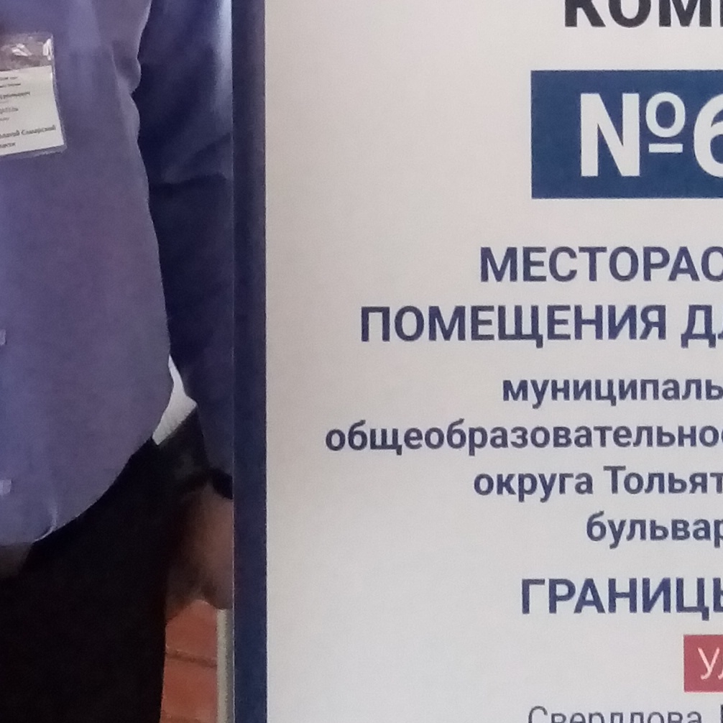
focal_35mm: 95
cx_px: 305
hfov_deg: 18.3
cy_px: -115
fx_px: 2245
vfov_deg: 17.5
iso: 693
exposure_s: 1/25
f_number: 1.8
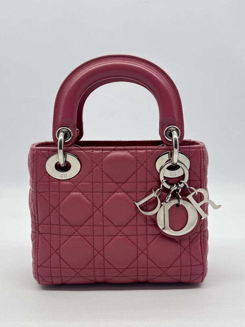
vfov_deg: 67.3
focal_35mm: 26
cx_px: 122
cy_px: 164
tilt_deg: -9.1
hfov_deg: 53.1
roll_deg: +0.5
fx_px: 245
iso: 40
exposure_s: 1/155
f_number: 1.5
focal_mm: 5.7
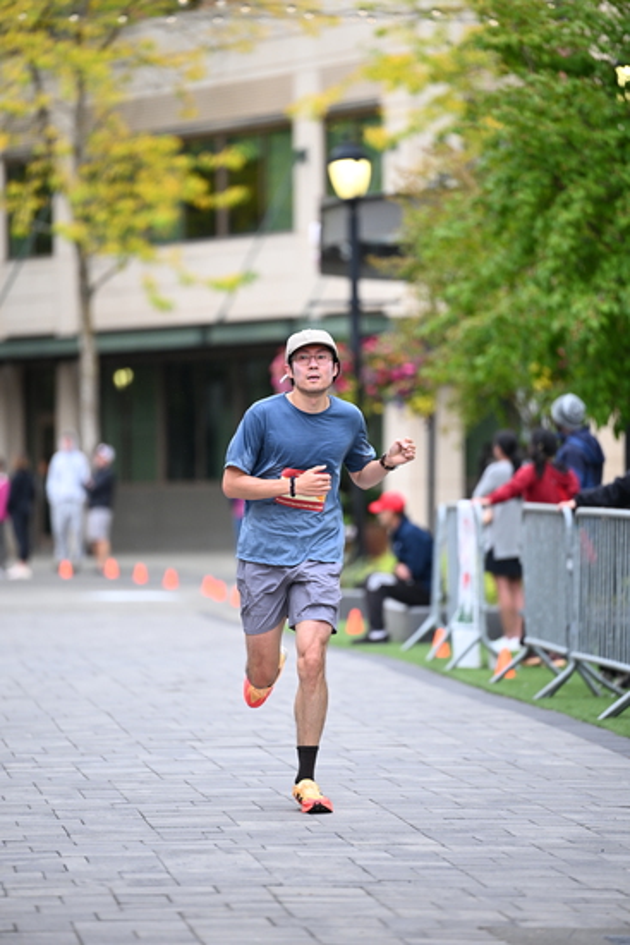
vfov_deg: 10.3
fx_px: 5246
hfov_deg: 6.9
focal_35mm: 200
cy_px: 472
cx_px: 315
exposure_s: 1/1250
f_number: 2.8
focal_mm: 200
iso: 1000
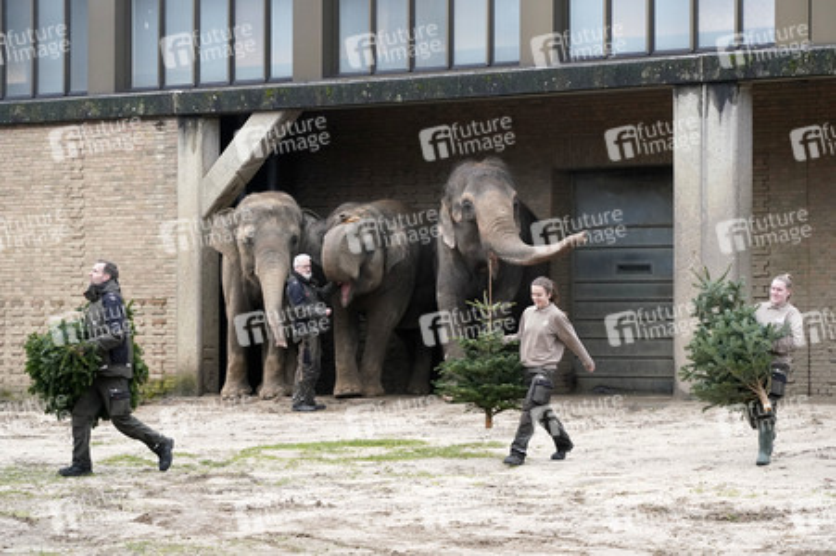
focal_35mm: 109
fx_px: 2529
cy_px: 278
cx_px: 418
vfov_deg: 12.5
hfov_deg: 18.8
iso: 3200
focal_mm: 109
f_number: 6.3
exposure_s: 1/400
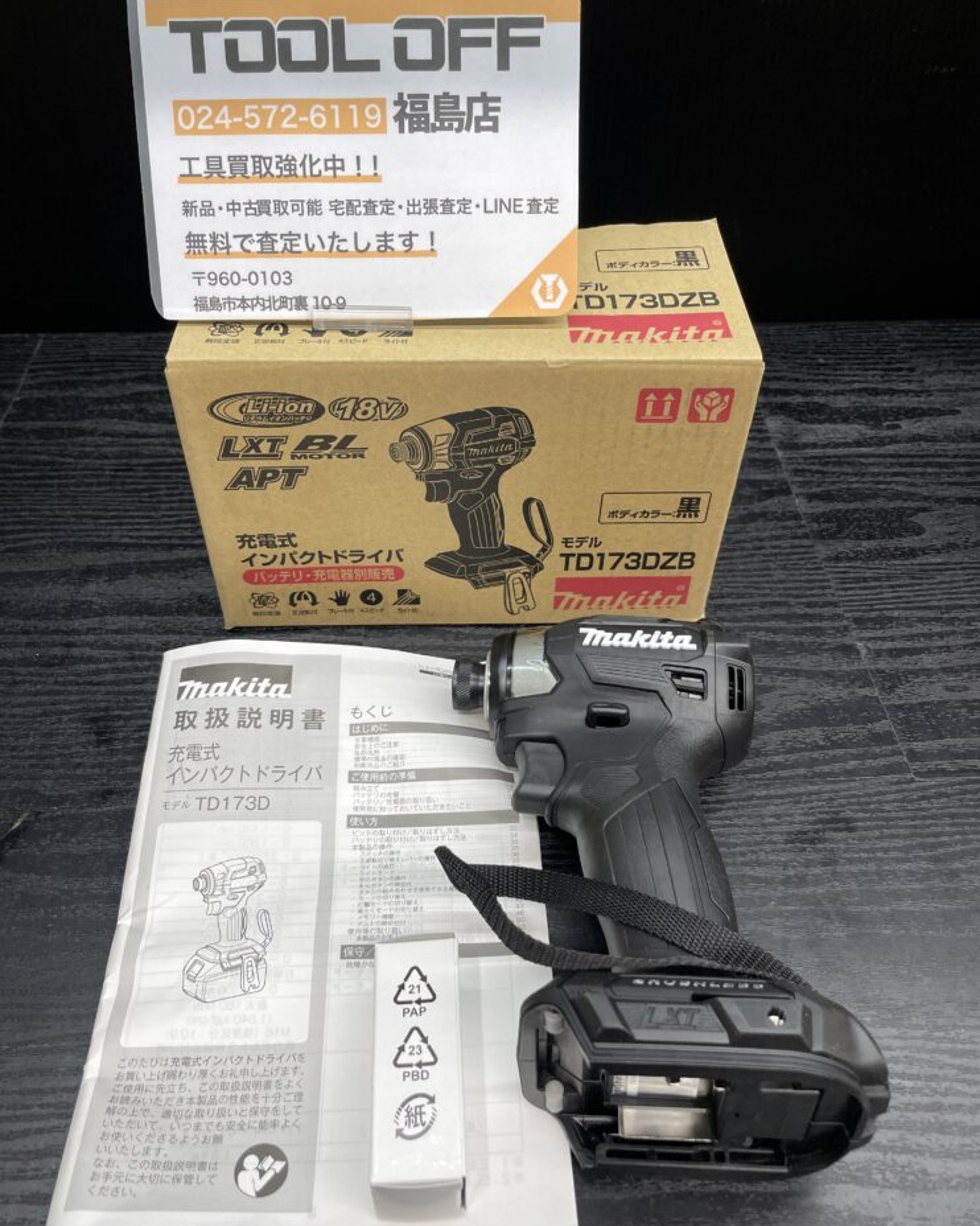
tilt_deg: -46.2
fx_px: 1015
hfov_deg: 51.5
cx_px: 475
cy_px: 610
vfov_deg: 62.2
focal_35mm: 28
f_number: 1.6
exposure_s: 1/100
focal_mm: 4.2
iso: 80
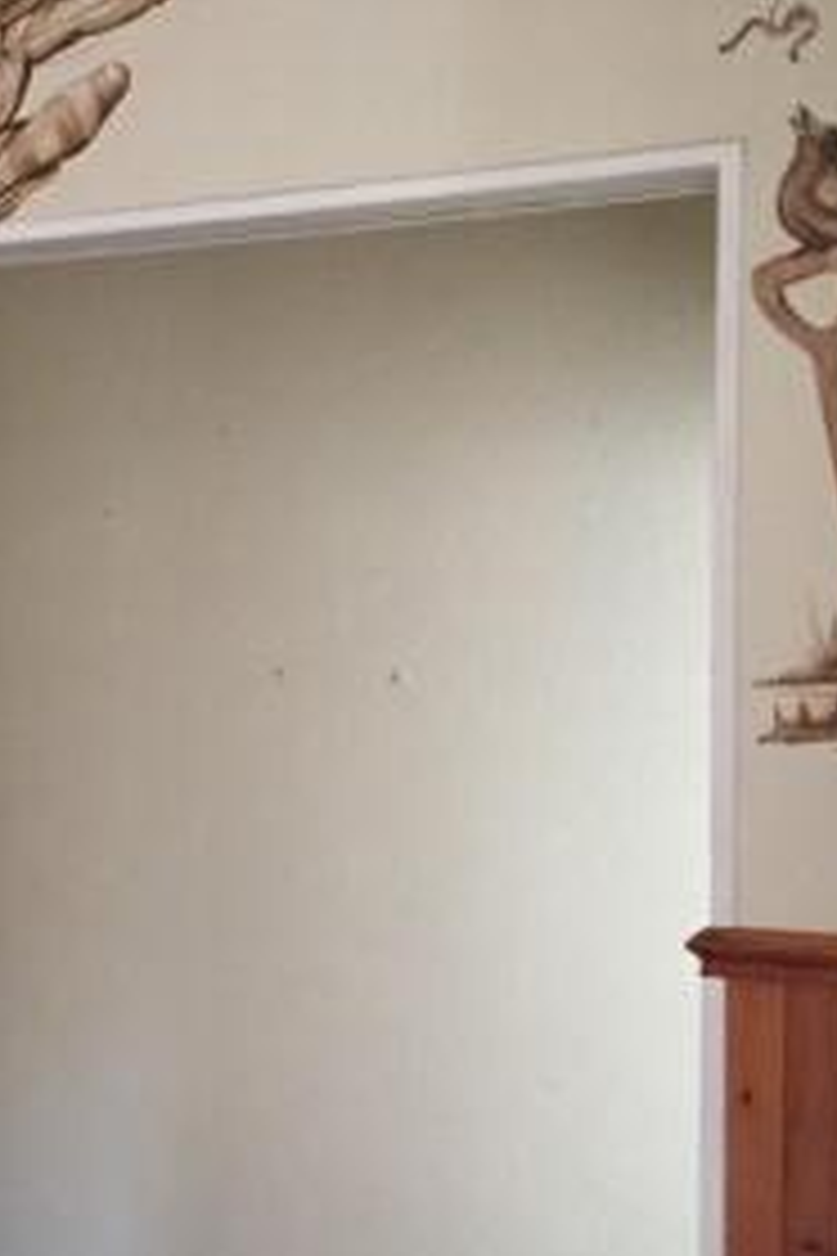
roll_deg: -0.6
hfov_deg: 20.2
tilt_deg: -2.7
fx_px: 2197
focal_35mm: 63
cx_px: -169
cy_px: 759
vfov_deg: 31.8
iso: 250
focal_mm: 4.15
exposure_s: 1/30
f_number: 2.2
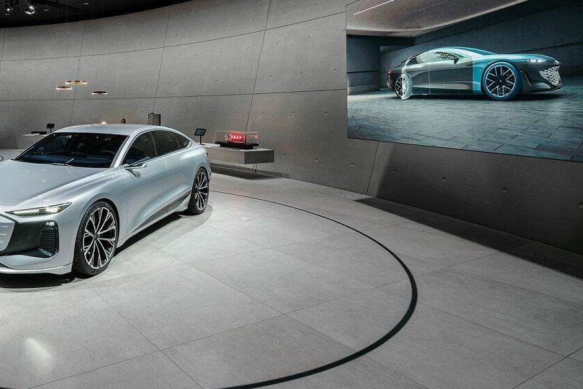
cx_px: 78
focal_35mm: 24
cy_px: 107
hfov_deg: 63.8
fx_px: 389
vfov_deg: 51.3
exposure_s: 1/1.67
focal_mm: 17
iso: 100
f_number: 18
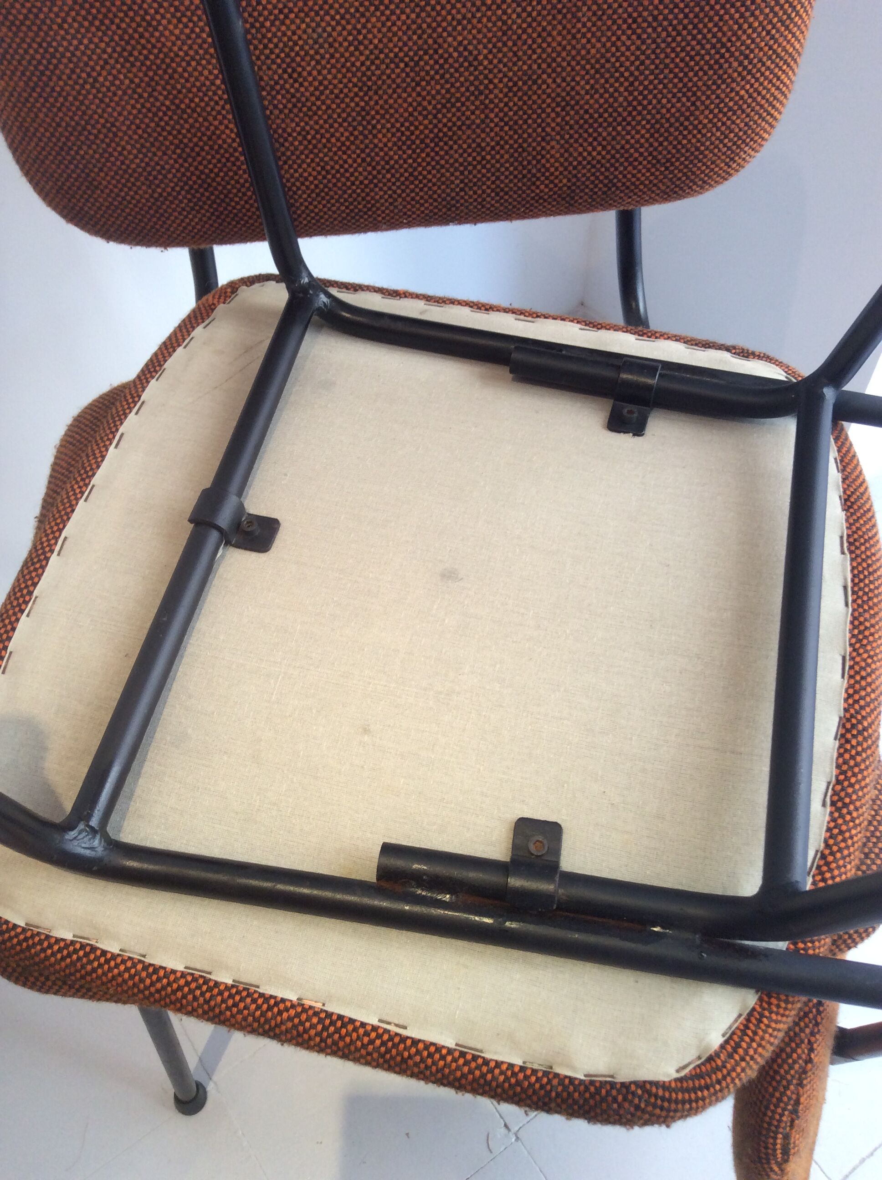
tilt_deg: -58.4
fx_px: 1090
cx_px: 441
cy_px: 590
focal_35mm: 32
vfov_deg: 56.9
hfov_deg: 44.1
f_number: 2.4
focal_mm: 3.3
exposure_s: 1/25
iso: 50
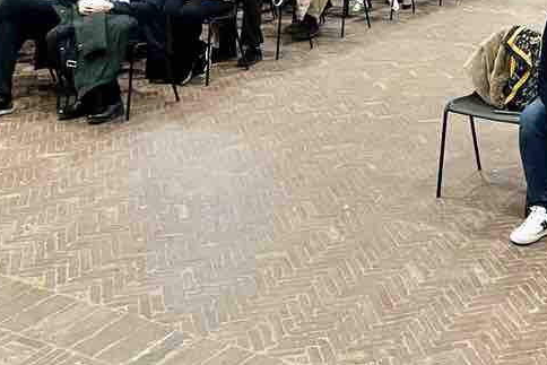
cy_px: -46
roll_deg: -0.6
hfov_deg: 29.3
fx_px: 1018
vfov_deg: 19.4
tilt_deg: -7.4
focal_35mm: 67
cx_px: 445
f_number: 1.5
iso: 640
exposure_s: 1/25
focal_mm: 5.7
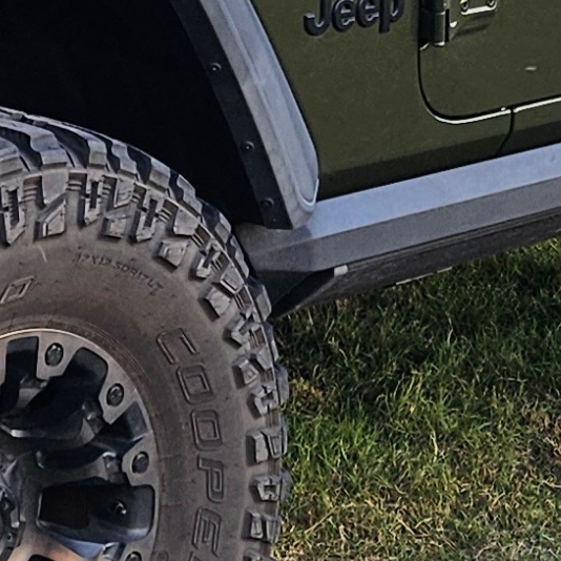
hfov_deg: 15.5
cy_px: 59
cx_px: 198
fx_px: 2054
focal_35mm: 112
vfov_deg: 15.4
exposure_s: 1/208
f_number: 1.8
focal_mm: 5.4
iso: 25
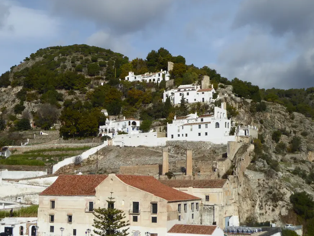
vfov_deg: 27.0
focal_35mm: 54
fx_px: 490
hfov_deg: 35.5
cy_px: 128
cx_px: 140
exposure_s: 1/2000
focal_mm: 7.8
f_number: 3.9
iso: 100
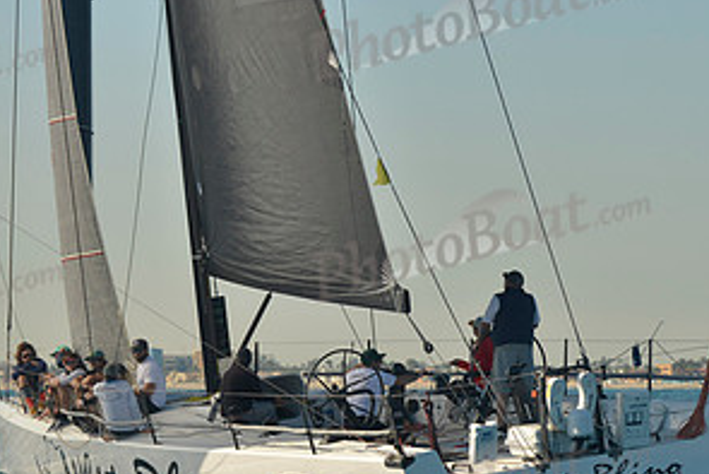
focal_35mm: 216
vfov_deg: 6.4
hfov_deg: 9.5
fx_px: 4256
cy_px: 398
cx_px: 190
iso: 200
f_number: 6.3
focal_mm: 110
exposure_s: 1/800
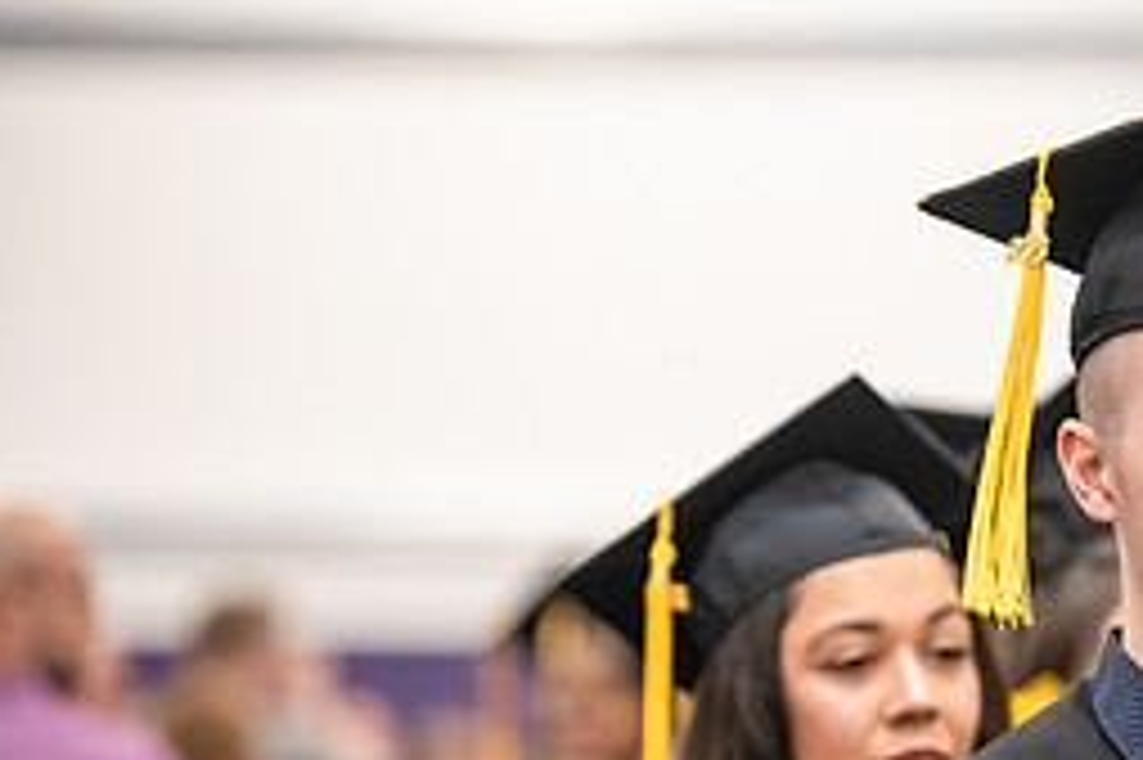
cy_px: 780
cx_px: 1282
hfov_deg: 5.6
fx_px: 11613
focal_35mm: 366
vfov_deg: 3.7
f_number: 3.2
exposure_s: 1/200
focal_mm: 160
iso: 3200
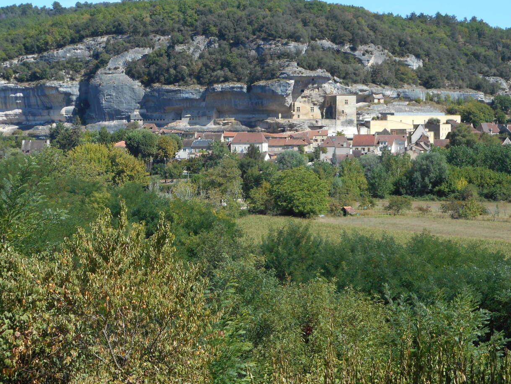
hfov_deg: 24.7
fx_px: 1166
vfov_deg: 18.7
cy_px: 196
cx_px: 241
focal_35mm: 79
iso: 80
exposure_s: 1/250
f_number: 5.3
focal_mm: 12
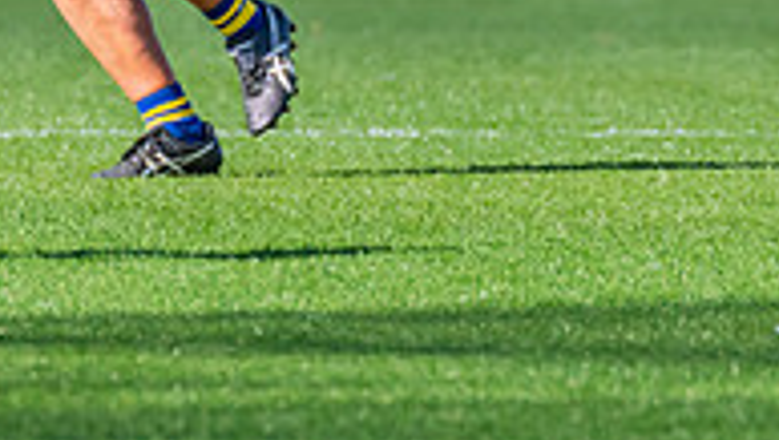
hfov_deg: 1.4
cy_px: -253
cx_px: 1078
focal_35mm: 1516
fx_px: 31345
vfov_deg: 0.8
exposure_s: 1/1250
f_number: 9
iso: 800
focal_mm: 420
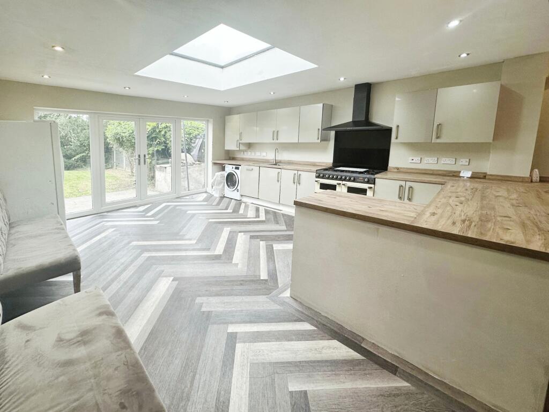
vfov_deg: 85.7
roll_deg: +0.3
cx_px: 274
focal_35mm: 14
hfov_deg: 102.0
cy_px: 206
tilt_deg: -11.5
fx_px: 222
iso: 100
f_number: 2.2
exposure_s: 1/100
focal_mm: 2.22
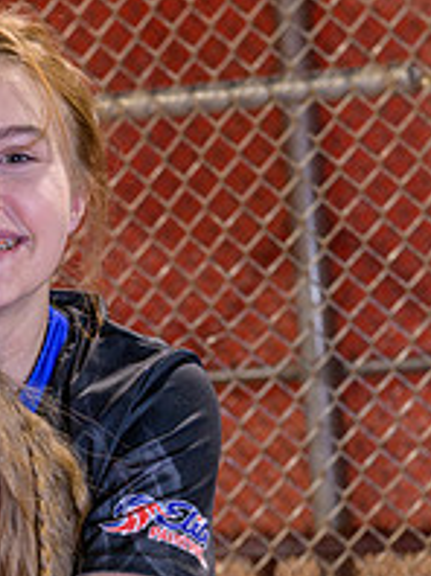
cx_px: 52
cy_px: 489
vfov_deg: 12.8
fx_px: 2545
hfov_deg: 9.6
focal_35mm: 153
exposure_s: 1/80
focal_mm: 70
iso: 2000
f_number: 5
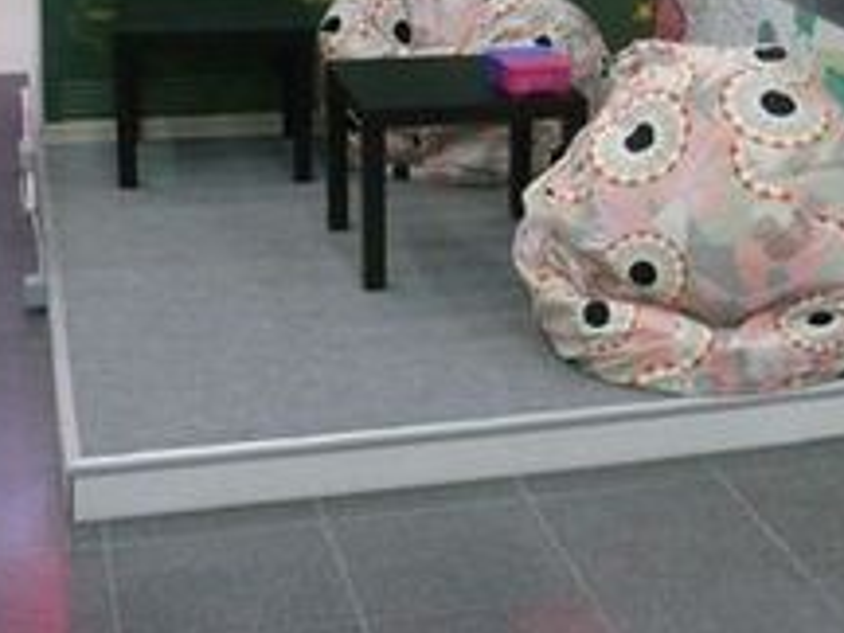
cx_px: 762
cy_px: -12
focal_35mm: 77
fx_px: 1877
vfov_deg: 18.6
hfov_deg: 24.6
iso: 200
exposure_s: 1/5
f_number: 2.8
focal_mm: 6.1
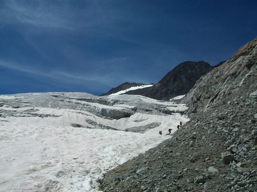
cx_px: 128
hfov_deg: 54.0
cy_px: 96
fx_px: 252
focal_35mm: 34
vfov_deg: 41.8
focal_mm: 5.7
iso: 80
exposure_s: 1/1401
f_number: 5.5
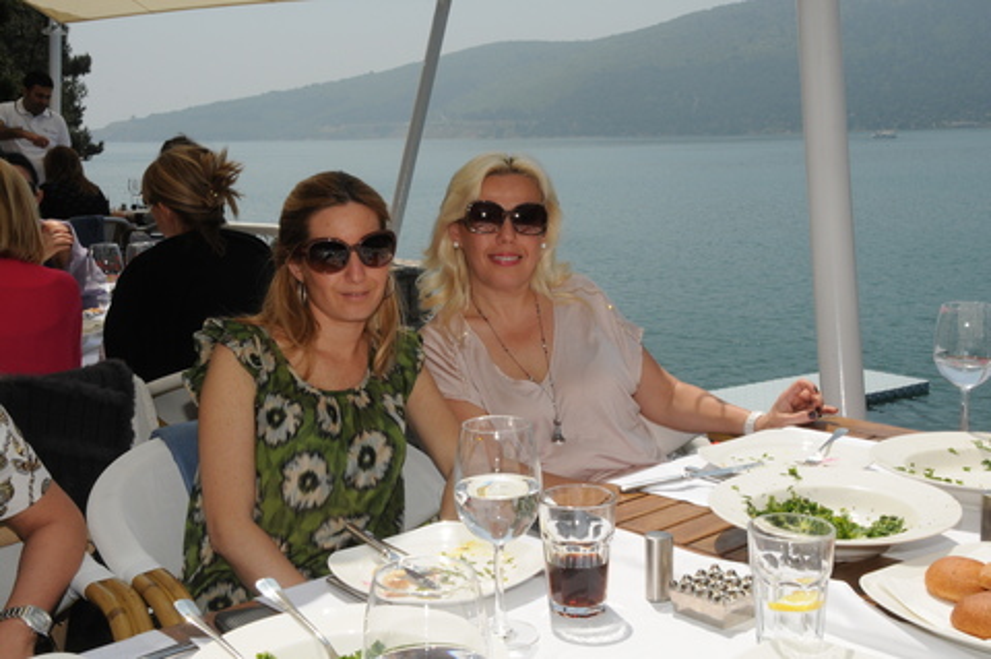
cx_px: 496
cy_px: 330
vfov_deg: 28.9
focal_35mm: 46
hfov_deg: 42.4
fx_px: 1279
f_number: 22
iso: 400
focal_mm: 31
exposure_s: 1/250
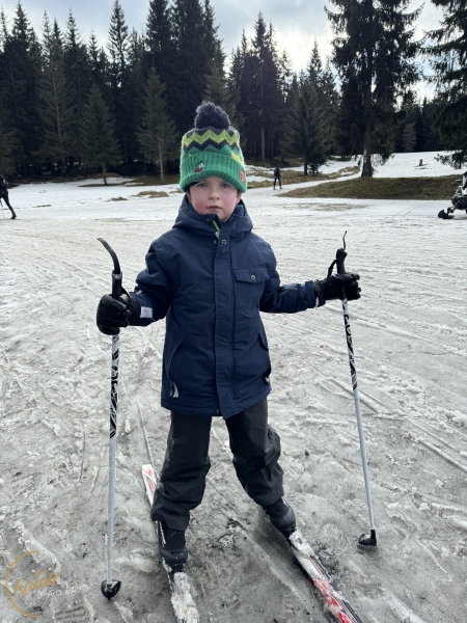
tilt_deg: -14.1
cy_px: 312
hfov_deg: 56.8
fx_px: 432
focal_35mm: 24
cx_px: 234
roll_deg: +2.5
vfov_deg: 71.6
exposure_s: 1/1923
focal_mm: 6.86
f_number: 1.78
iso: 80
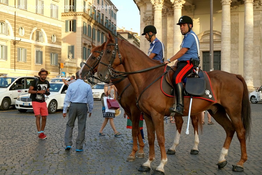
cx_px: 131
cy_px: 88
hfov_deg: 35.9
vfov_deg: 24.4
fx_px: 404
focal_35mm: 56
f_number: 8
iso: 100
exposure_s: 1/80
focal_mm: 37
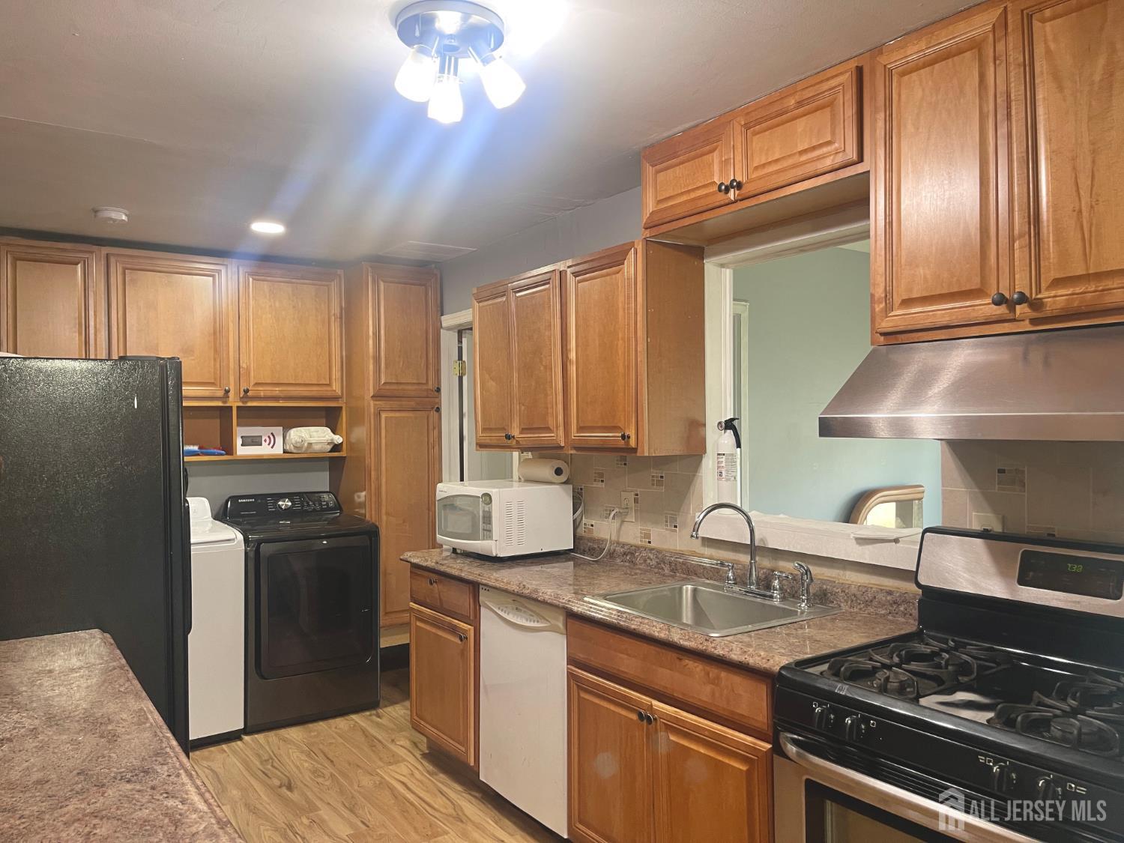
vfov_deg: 54.9
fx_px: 812
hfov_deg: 69.4
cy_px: 422
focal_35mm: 25
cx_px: 562
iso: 125
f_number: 1.6
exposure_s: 1/60
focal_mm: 5.1
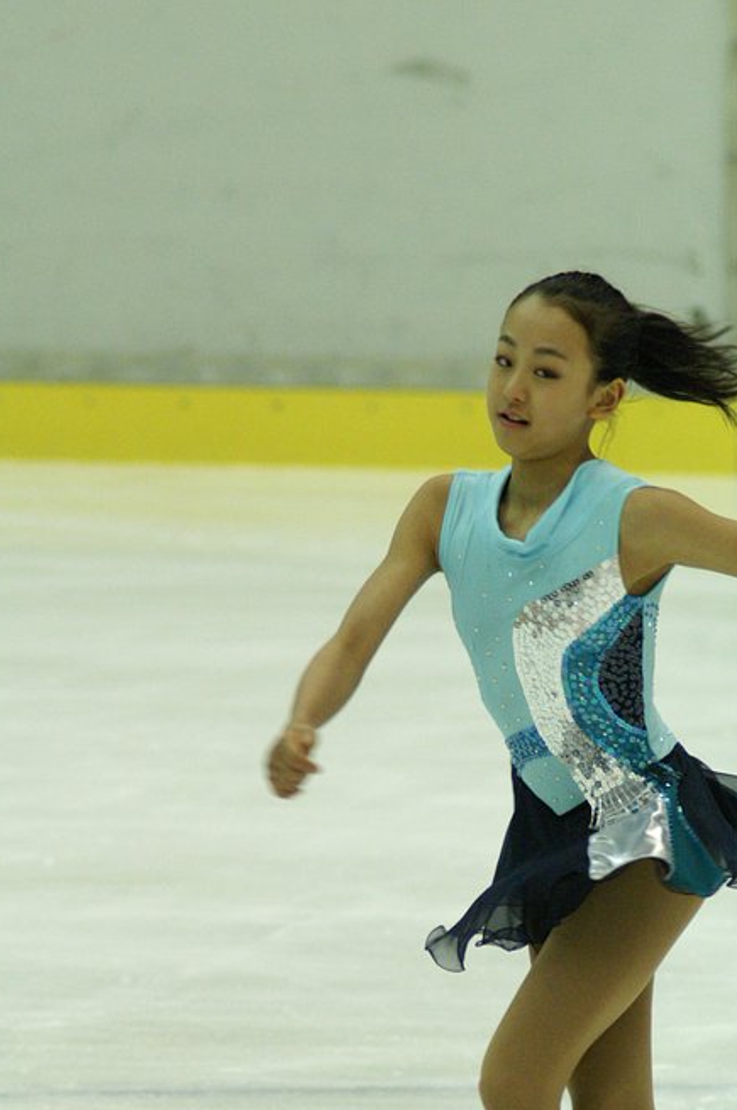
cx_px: 560
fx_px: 20227
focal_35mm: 657
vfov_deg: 3.1
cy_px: 785
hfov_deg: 2.1
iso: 1600
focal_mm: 280
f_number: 4.5
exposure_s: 1/300
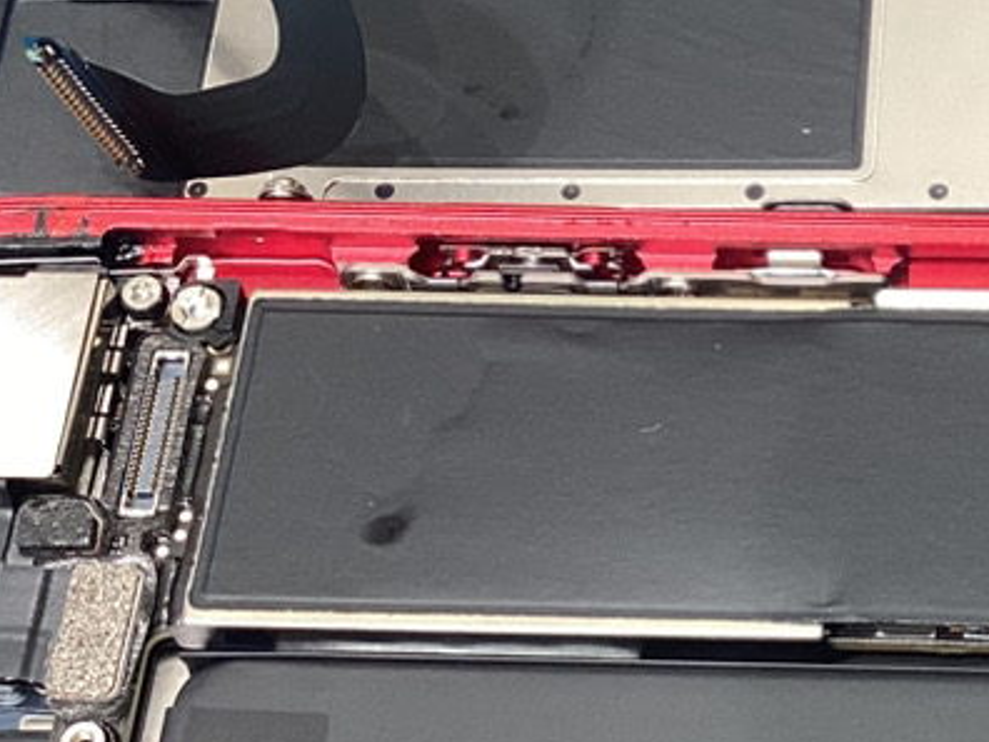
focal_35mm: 94
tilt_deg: -62.9
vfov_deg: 15.7
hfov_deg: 19.8
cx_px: 1131
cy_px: 462
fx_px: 2686
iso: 125
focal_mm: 3.3
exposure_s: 1/50
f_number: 2.4
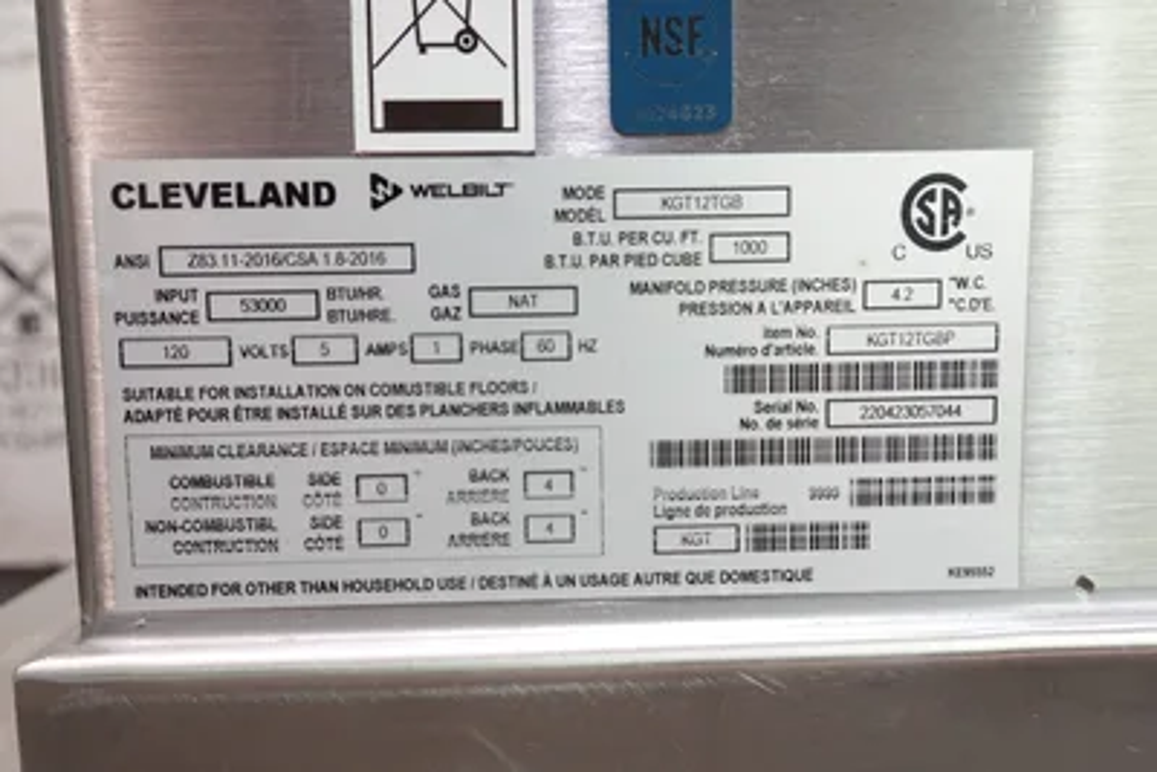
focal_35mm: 30
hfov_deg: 61.9
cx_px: 578
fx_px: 964
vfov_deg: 43.6
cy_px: 386
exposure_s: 1/30
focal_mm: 11.29
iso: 640
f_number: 3.5
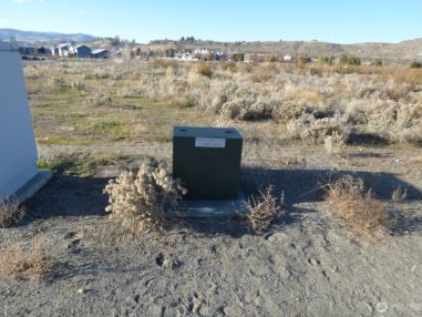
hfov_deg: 79.0
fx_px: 256
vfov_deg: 63.5
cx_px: 209
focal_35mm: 21
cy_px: 154
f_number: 2.8
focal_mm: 3.58
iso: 100
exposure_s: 1/800
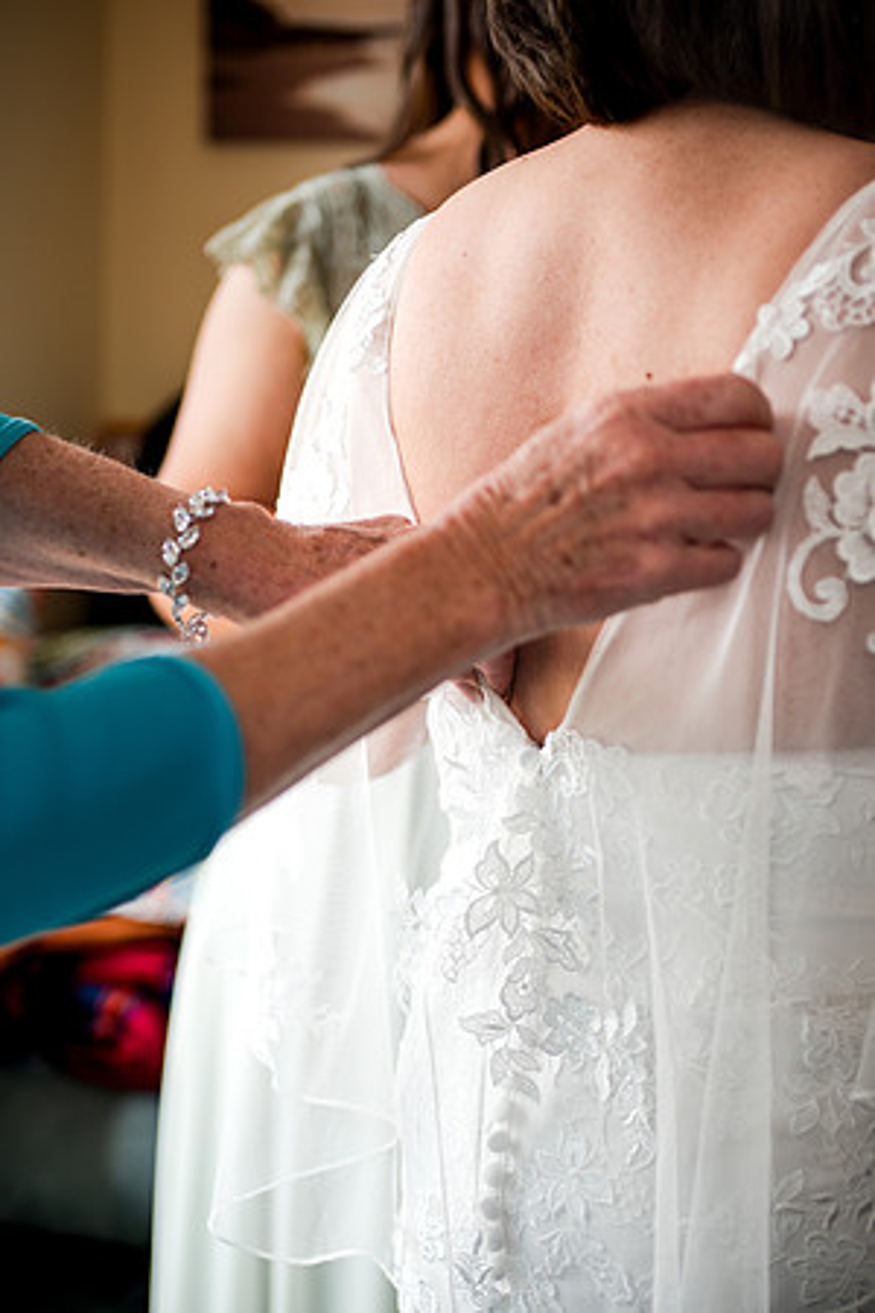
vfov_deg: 38.2
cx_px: 438
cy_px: 656
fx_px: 1896
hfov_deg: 26.0
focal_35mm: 52
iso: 200
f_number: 1.8
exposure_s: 1/500
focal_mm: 35
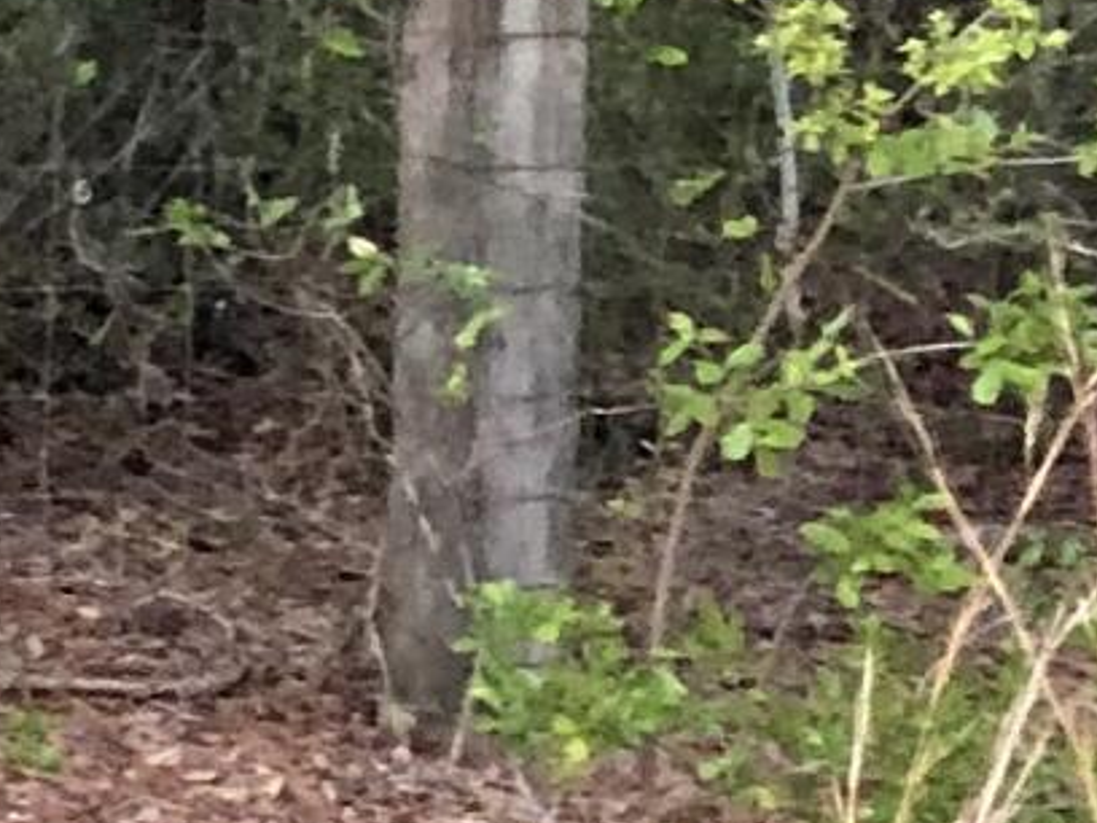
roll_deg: -0.3
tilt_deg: -0.6
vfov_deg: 7.0
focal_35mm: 206
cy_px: -586
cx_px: -2764
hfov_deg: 7.7
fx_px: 6528
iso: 100
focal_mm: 3.99
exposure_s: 1/12
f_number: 1.8
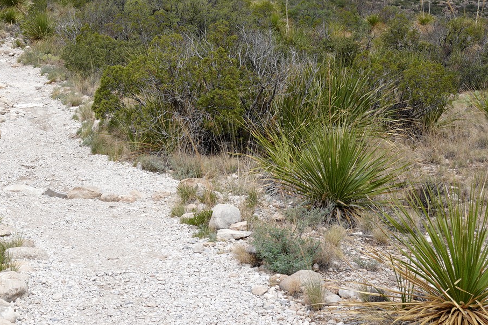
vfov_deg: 15.7
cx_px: 31
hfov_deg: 22.9
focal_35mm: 86
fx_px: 1166
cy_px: 26
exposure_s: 1/100
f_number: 14
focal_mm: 39
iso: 100
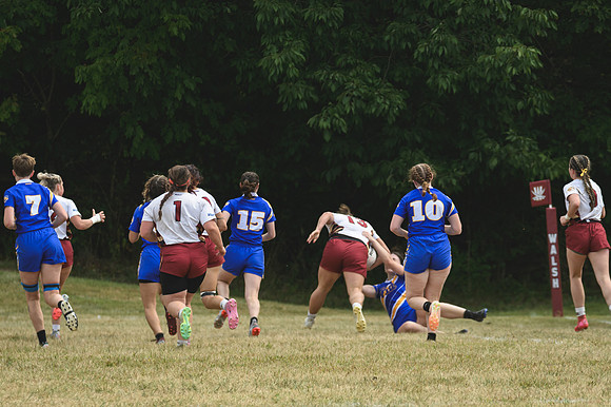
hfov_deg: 3.5
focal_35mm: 596
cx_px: 335
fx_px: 10116
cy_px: 202
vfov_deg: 2.3
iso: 320
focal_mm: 340
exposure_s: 1/1000
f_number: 6
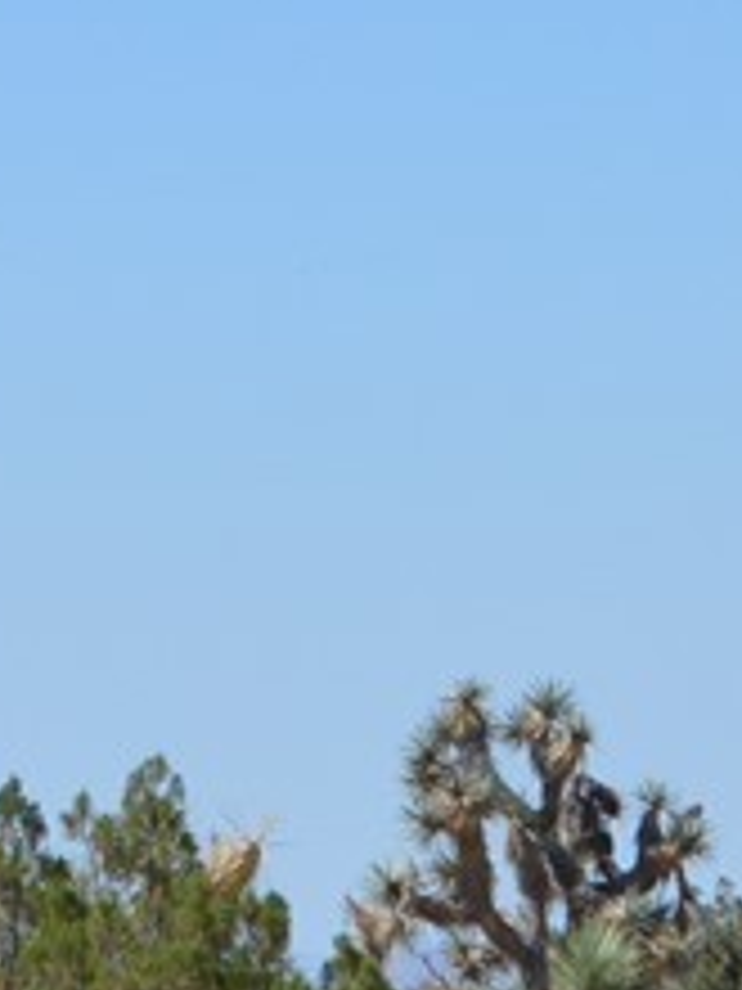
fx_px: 11186
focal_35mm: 391
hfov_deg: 3.8
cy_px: 716
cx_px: 499
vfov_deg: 5.1
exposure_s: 1/1600
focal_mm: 55
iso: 400
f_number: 7.1
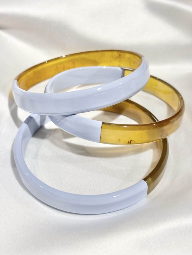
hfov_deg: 28.0
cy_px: 128
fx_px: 385
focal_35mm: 52
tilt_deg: -35.5
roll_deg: +6.7
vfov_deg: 36.8
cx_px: 96
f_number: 1.6
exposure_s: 1/179
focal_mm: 5.96
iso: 32
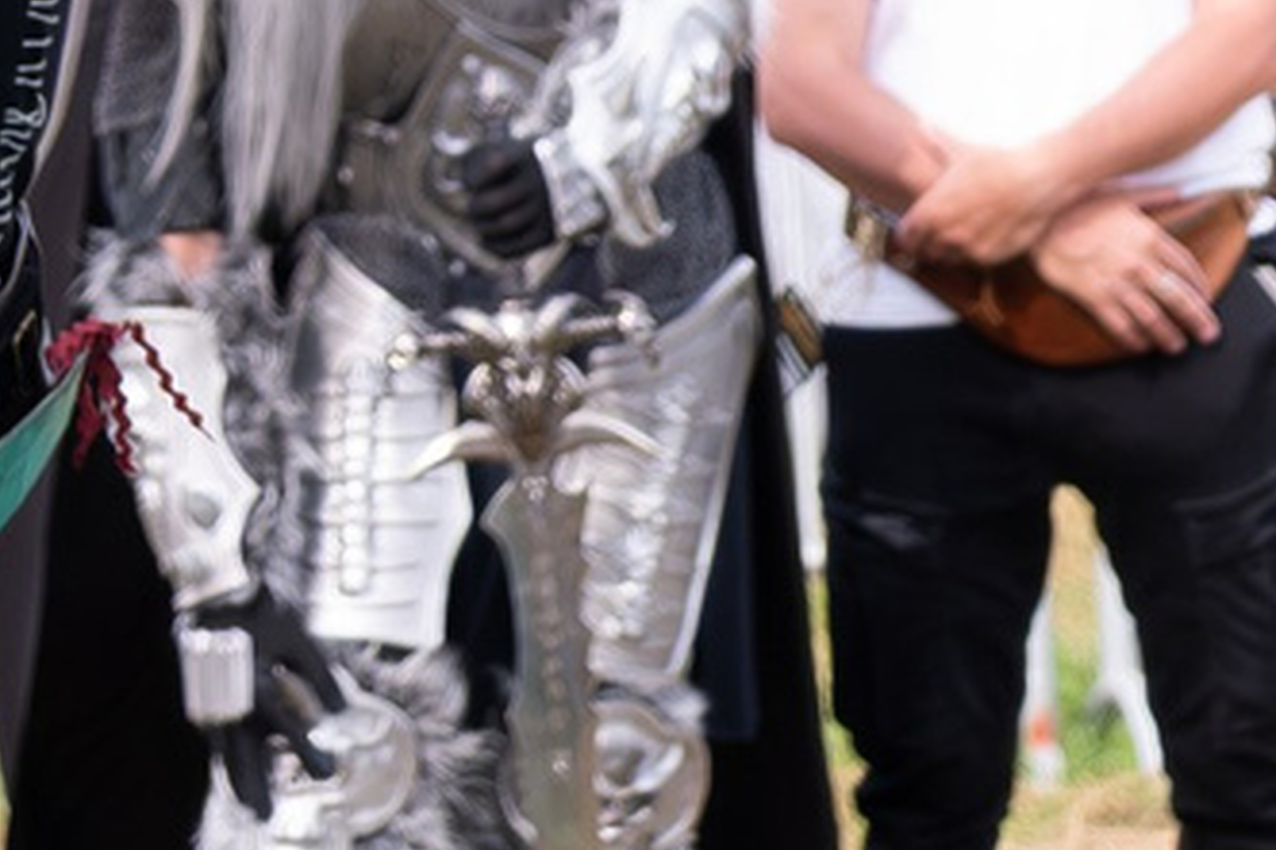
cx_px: -753
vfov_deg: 2.1
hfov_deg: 3.2
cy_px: -1344
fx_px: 22672
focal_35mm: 640
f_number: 3.6
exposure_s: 1/1000
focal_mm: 55
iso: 320
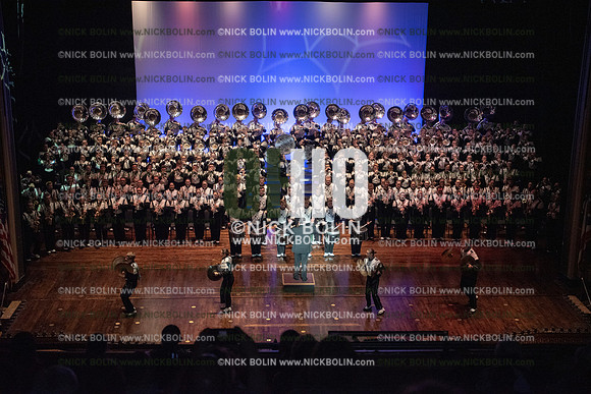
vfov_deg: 26.0
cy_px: 197
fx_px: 854
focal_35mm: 52
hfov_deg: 38.2
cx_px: 296
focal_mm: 52
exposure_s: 1/640
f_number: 2.8
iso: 2000
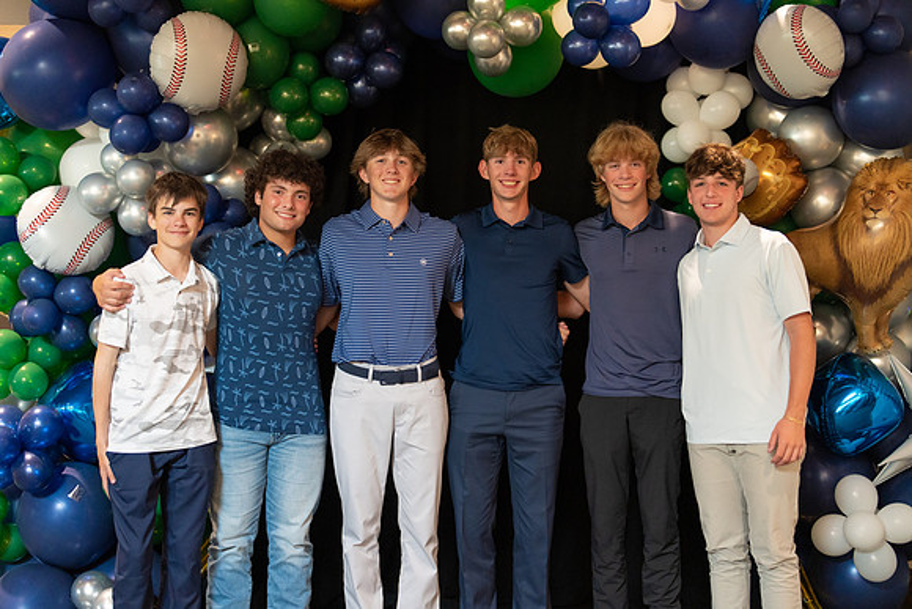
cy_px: 304
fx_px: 1281
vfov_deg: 26.7
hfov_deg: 39.2
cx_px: 456
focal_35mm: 51
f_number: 1.2
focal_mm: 50
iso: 1600
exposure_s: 1/320
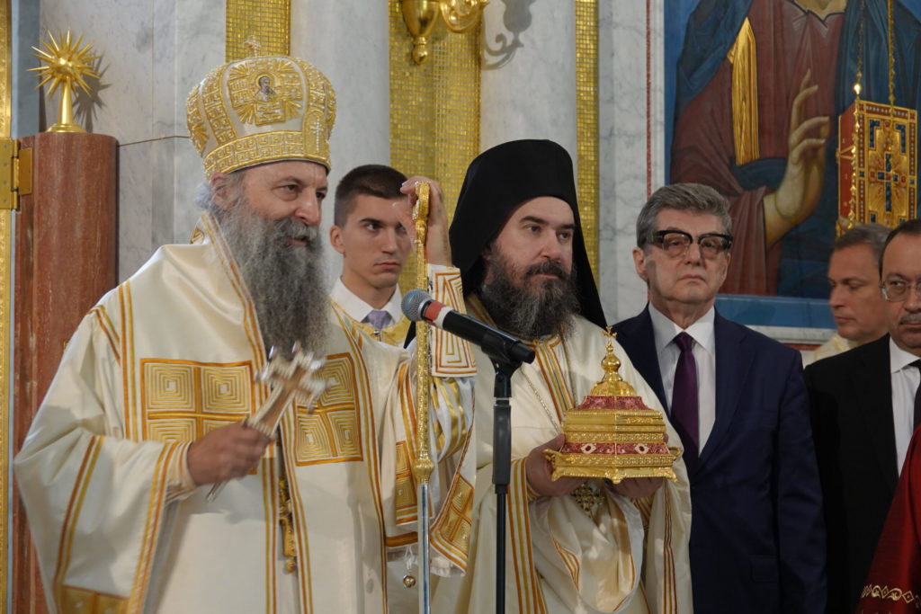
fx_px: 3147
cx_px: 460
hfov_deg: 16.7
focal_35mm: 123
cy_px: 307
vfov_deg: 11.1
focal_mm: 44.93
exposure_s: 1/25
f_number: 4
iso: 800
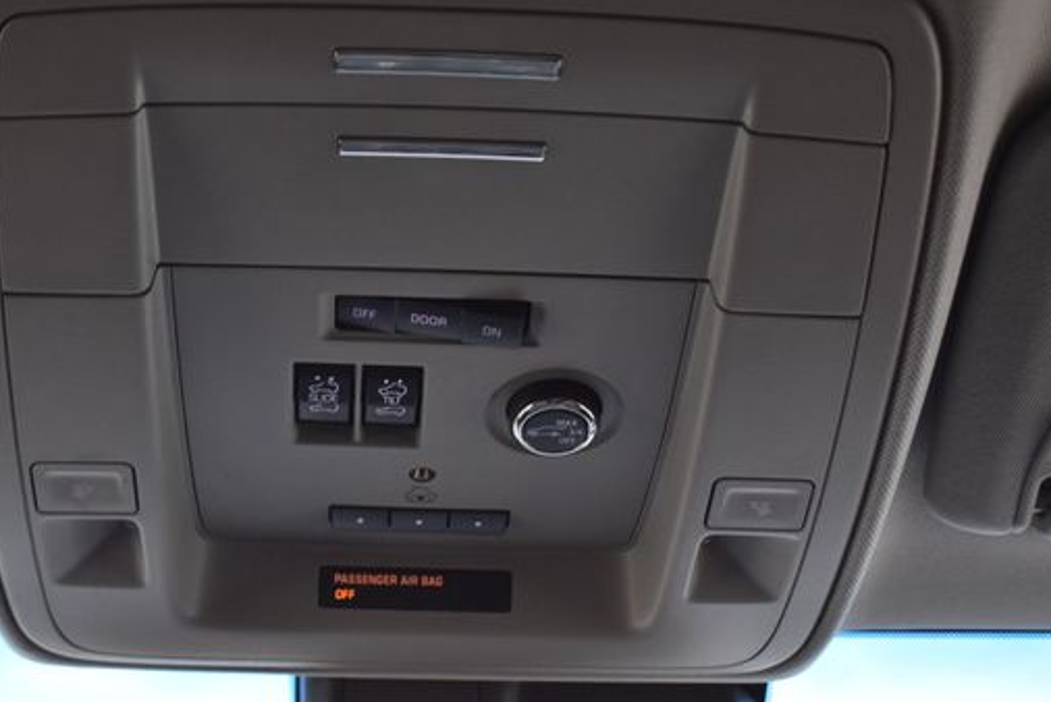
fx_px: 2103
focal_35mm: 72
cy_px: 422
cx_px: 461
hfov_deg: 28.0
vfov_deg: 18.9
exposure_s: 1/15
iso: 1000
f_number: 6.3
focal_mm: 38
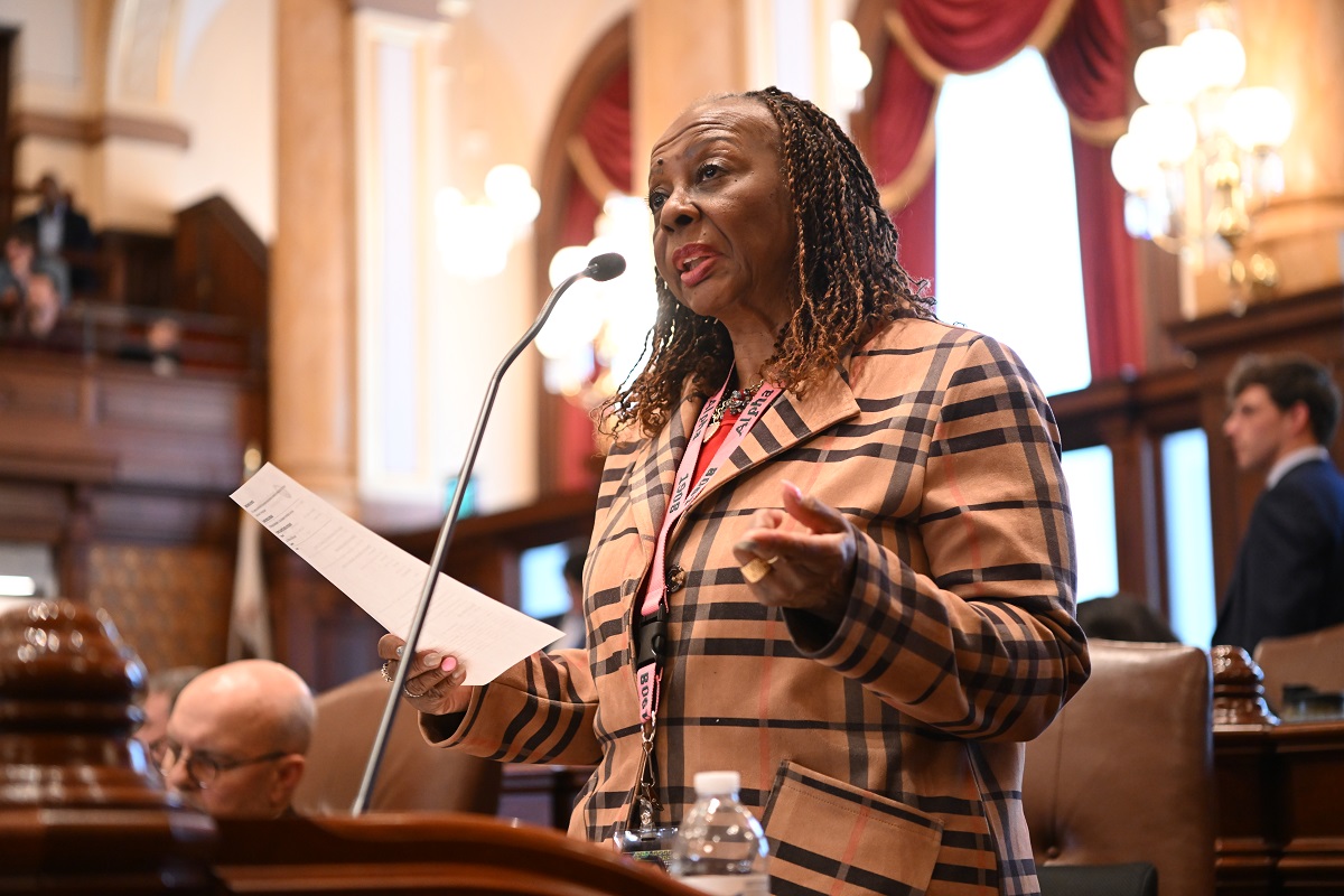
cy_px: 448
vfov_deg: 19.5
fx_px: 2613
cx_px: 672
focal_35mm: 70
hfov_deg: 28.8
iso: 3200
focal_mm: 70
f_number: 2.8
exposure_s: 1/160
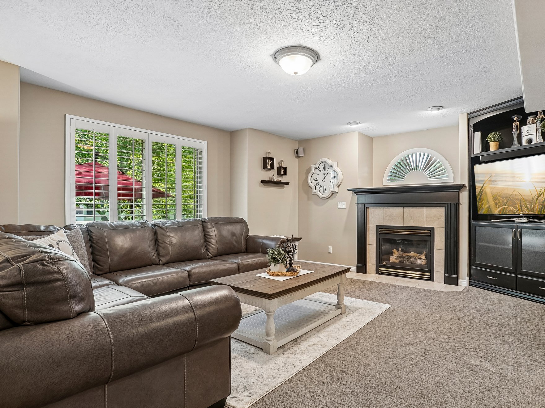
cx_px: 302
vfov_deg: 68.7
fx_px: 299
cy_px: 206
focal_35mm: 19
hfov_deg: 84.4
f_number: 8
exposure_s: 1/8
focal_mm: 17
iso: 400
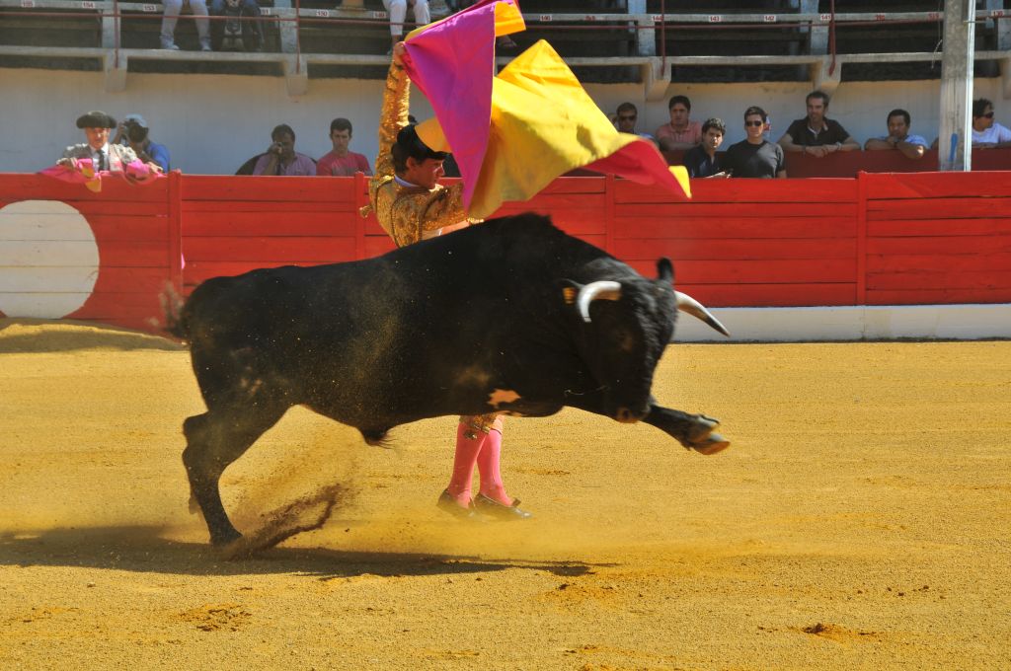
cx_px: 506
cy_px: 336
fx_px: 3366
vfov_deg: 11.4
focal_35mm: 120
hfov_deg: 17.1
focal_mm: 80
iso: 200
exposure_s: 1/350
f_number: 8
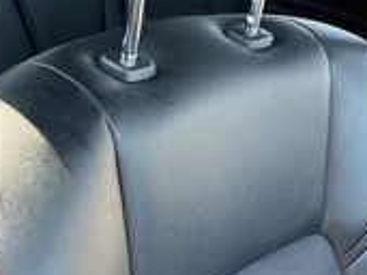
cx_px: 277
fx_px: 720
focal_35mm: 68
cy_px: 163
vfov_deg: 21.6
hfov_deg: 28.2
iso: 64
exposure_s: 1/81
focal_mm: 3
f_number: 1.8
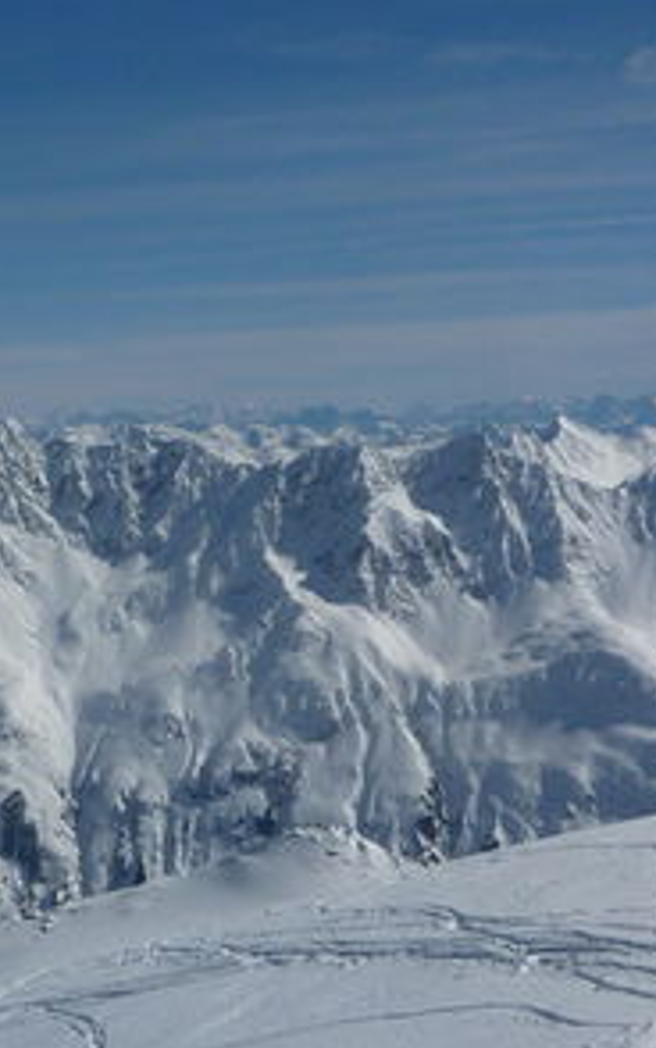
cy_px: 695
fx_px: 2058
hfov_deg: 17.9
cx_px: 111
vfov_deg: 28.4
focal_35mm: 72
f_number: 6.3
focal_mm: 4.1
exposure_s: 1/1300
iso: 80
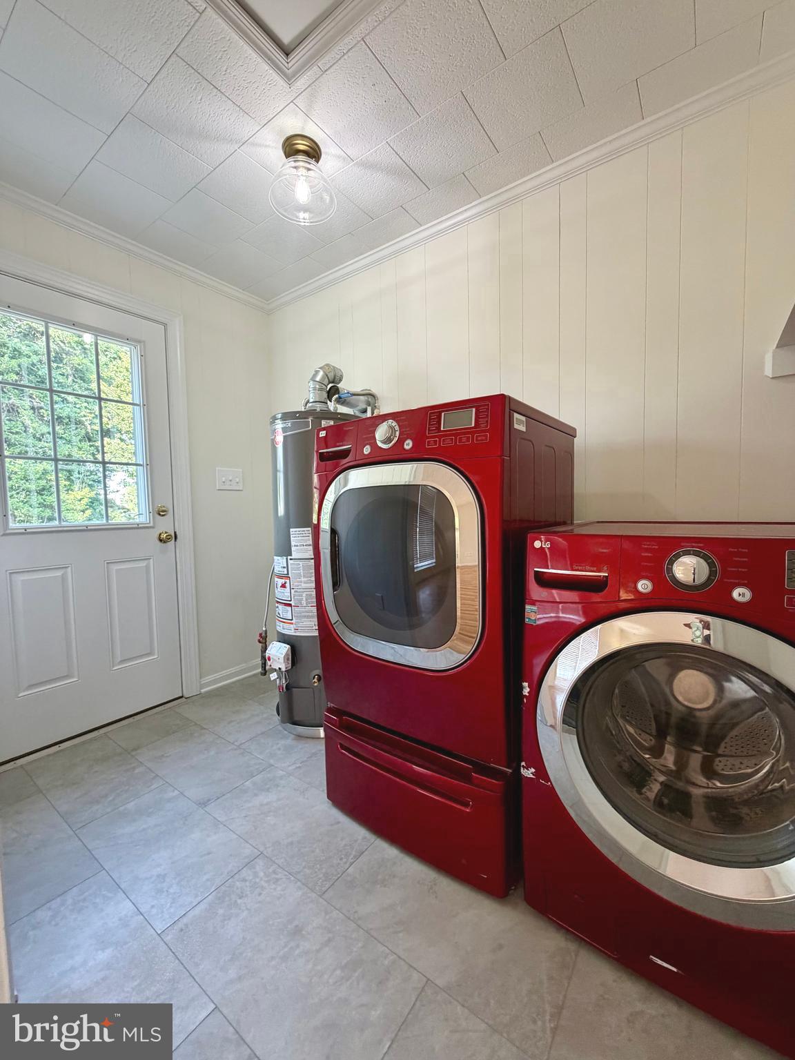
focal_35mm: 14
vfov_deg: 102.1
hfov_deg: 85.7
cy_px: 530
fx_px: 429
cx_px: 398
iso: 320
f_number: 2.2
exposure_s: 1/120
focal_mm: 2.22
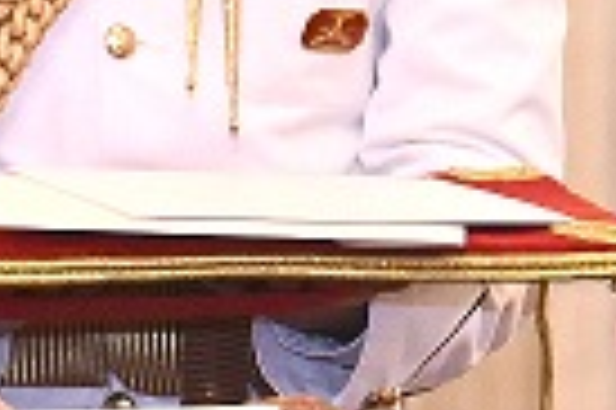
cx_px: 103
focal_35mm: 516
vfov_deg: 2.7
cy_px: -79
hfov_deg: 4.0
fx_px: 8819
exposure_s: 1/200
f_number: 2.8
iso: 1600
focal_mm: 70
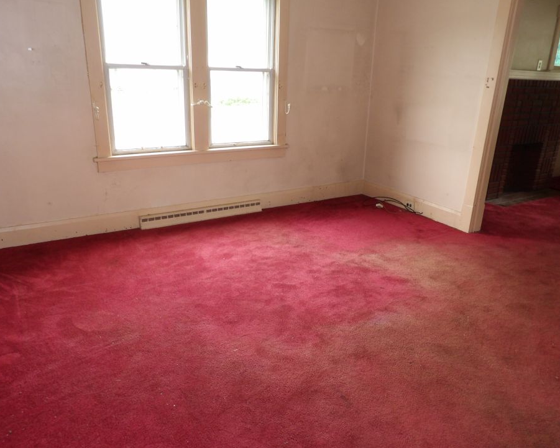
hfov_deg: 66.0
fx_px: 431
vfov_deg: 54.9
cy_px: 230
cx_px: 293
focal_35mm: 26
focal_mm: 4.3
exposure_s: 1/33
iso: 175
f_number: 3.2
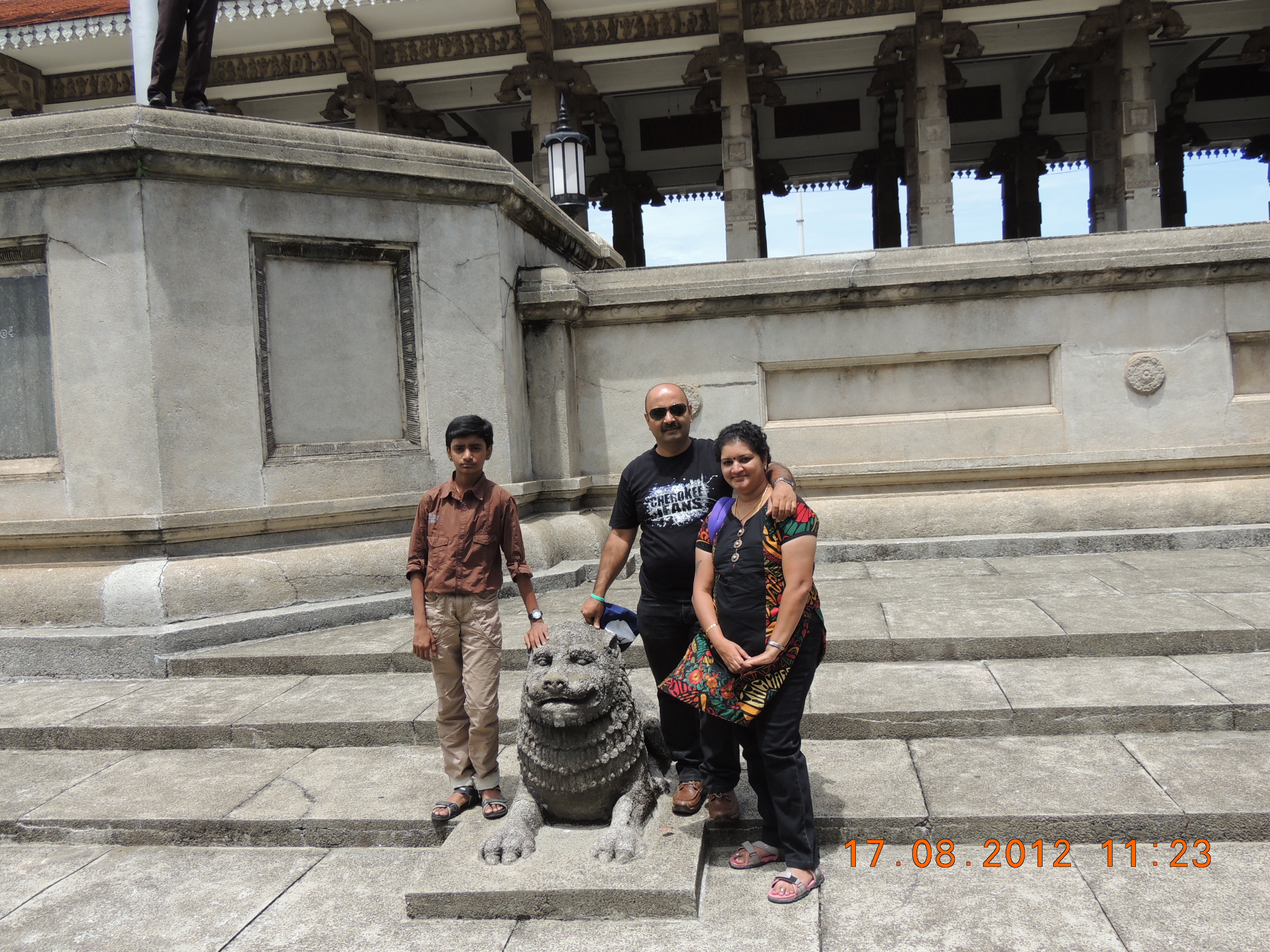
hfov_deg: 60.0
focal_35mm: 30
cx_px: 635
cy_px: 476
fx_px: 1101
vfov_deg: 46.8
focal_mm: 5.3
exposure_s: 1/1000
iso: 100
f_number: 3.1
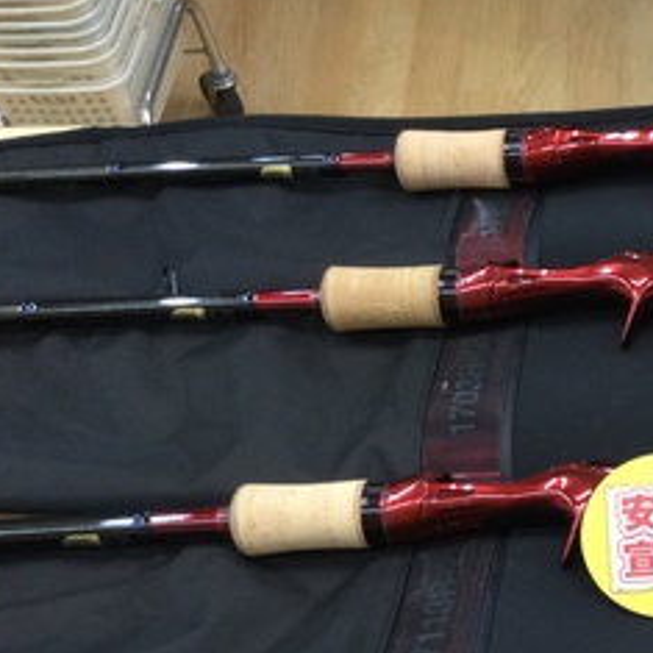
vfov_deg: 24.4
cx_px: 711
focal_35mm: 70
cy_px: 481
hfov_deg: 23.2
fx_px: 1494
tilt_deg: -54.6
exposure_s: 1/30
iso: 50
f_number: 2.4
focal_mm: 3.3
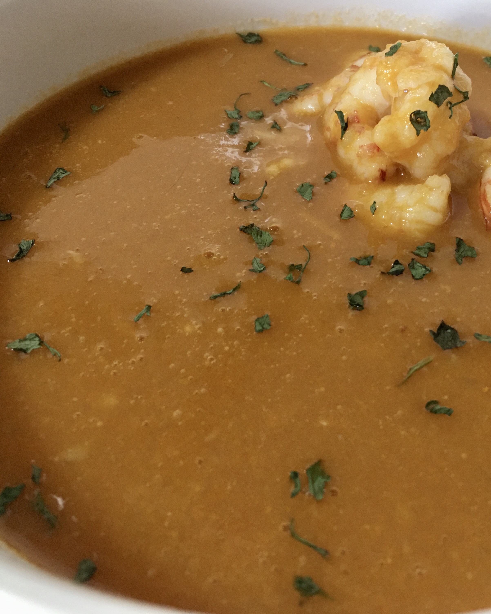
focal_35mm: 38
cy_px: 305
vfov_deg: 47.9
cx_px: 356
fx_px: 690
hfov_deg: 38.4
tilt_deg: -46.9
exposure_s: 1/17
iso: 100
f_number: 2.2
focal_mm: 4.15
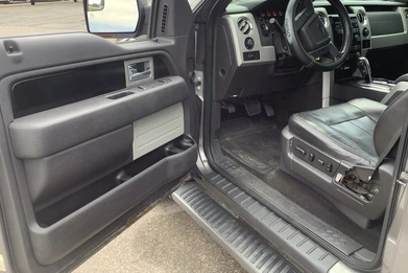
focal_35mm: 33
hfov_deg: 57.2
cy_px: 119
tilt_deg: -21.8
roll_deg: +0.2
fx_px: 374
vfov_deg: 39.9
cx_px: 201
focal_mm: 3.3
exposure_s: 1/113
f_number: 2.4
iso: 25
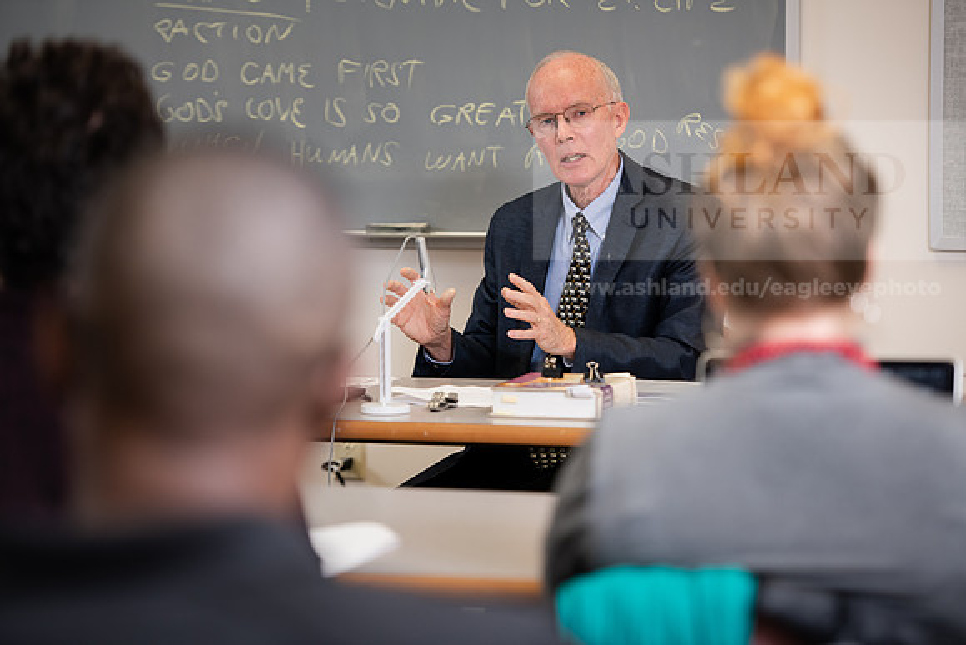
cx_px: 483
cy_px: 322
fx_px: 3355
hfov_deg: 16.4
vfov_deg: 11.0
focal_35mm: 125
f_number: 3.2
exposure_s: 1/200
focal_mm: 125
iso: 640
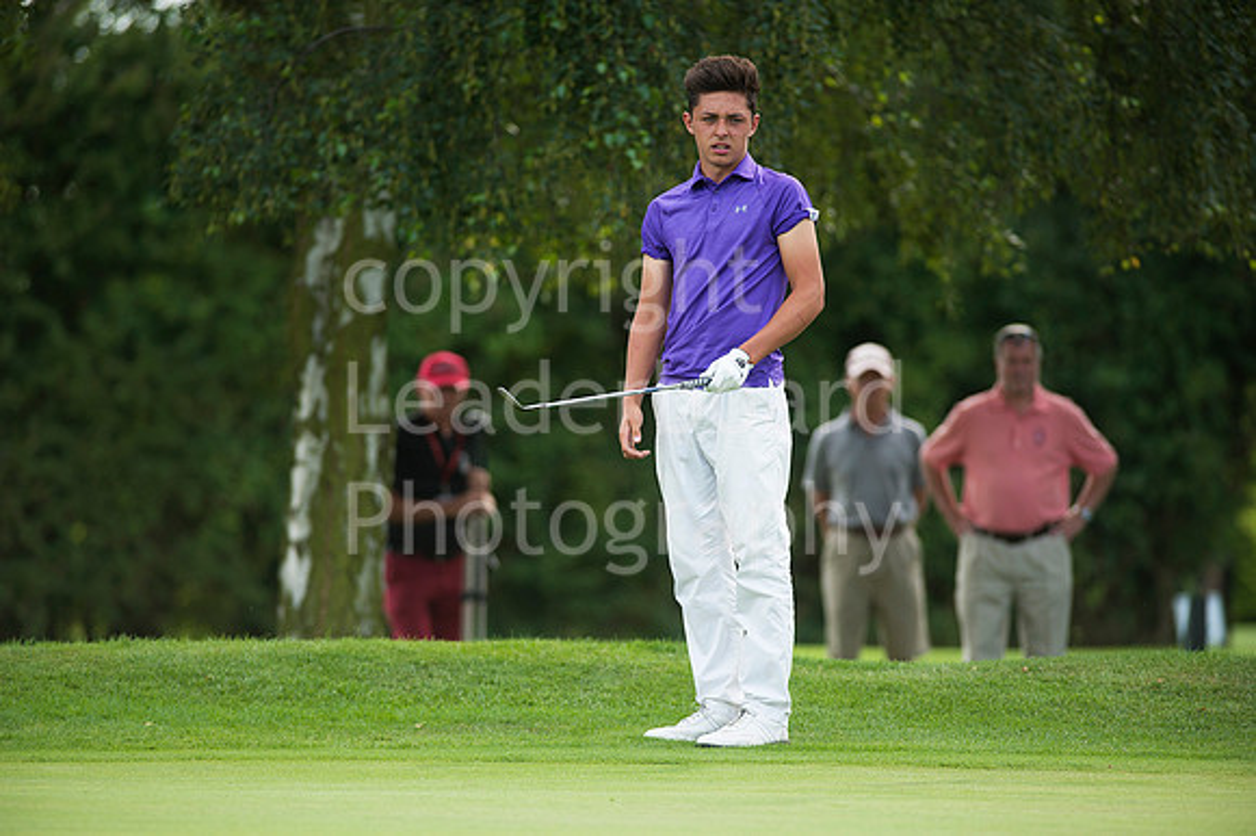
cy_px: 418
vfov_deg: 4.6
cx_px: 628
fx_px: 10460
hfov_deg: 6.9
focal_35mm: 300
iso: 400
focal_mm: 300
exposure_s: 1/800
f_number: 4
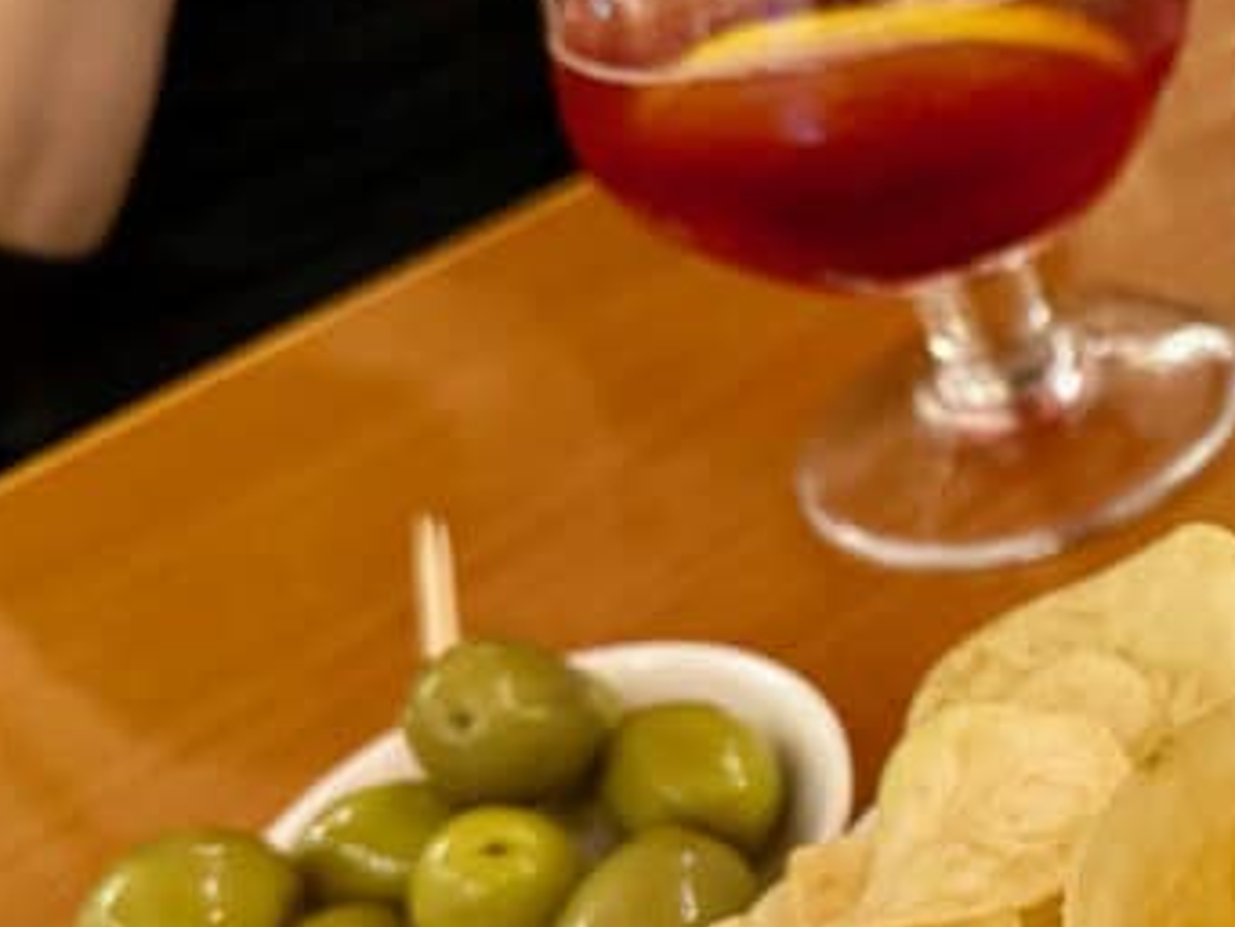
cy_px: 728
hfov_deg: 31.3
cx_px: 1376
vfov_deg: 26.6
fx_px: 1927
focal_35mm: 54
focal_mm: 6.9
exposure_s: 1/33
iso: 1000
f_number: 1.8
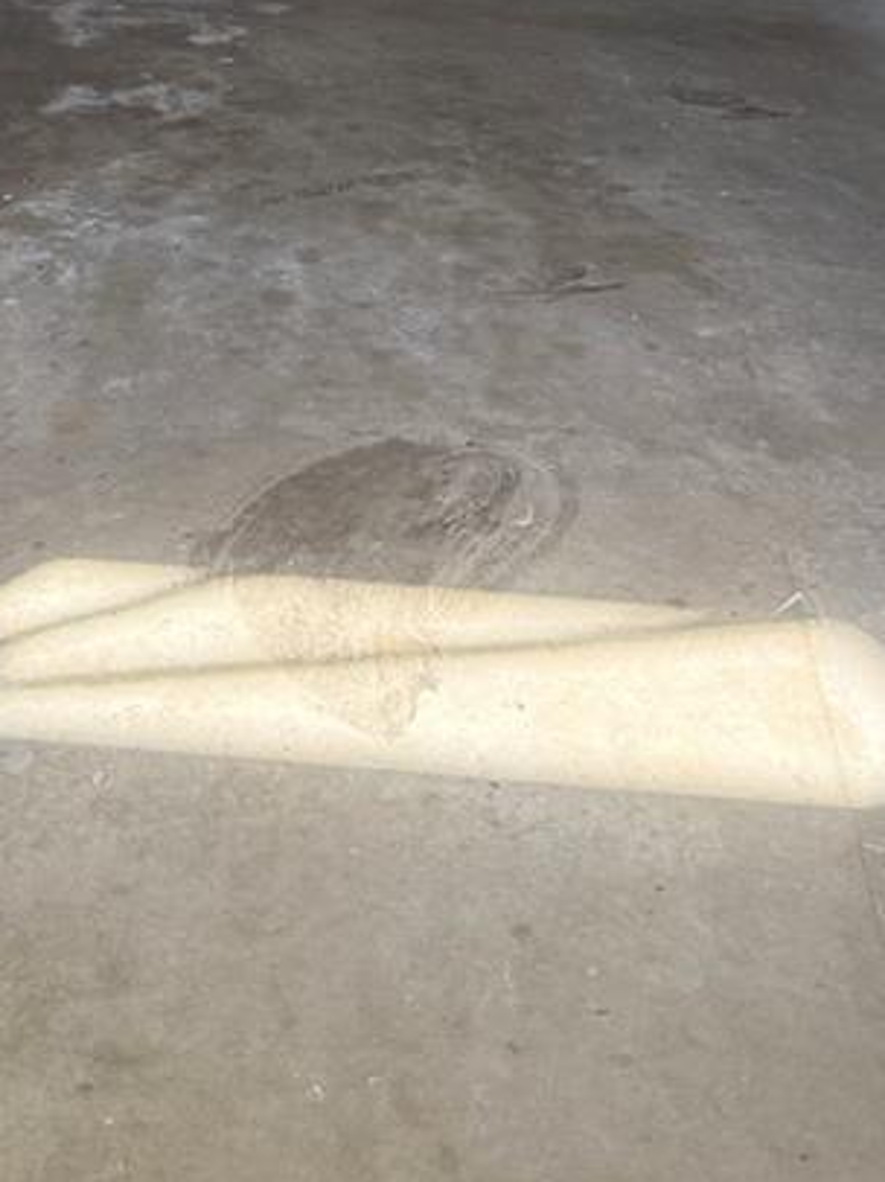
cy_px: -320
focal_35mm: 71
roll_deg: -1.7
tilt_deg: -7.8
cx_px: 169
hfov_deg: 20.5
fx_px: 2423
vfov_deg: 24.3
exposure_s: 1/144
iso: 200
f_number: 1.78
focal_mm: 6.76
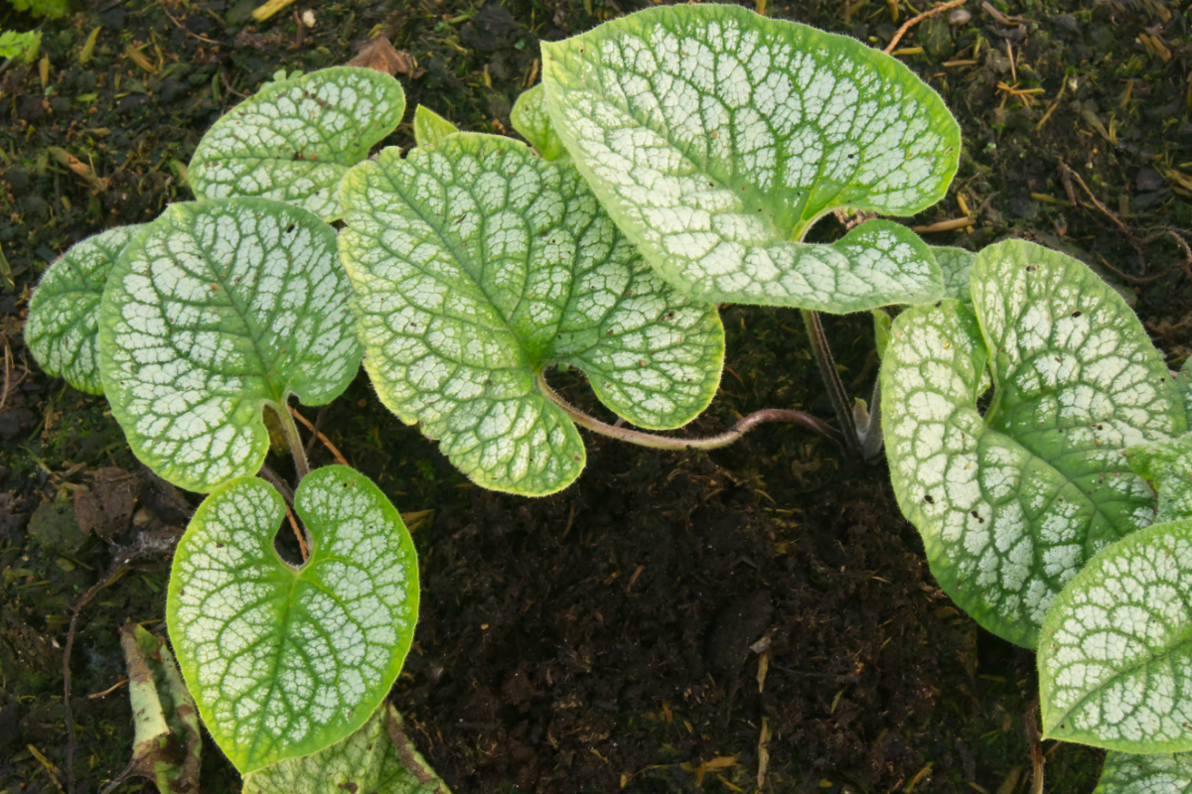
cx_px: 596
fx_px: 1987
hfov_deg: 33.4
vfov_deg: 22.6
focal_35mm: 60
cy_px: 397
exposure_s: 1/80
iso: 2000
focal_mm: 40
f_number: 16
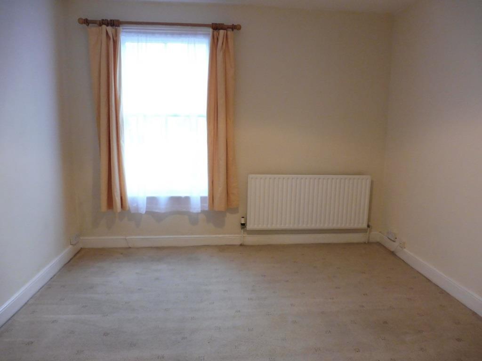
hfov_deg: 71.6
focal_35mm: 24
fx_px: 334
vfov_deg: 56.8
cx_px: 241
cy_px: 180
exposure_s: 1/25
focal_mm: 4.3
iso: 400
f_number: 3.3
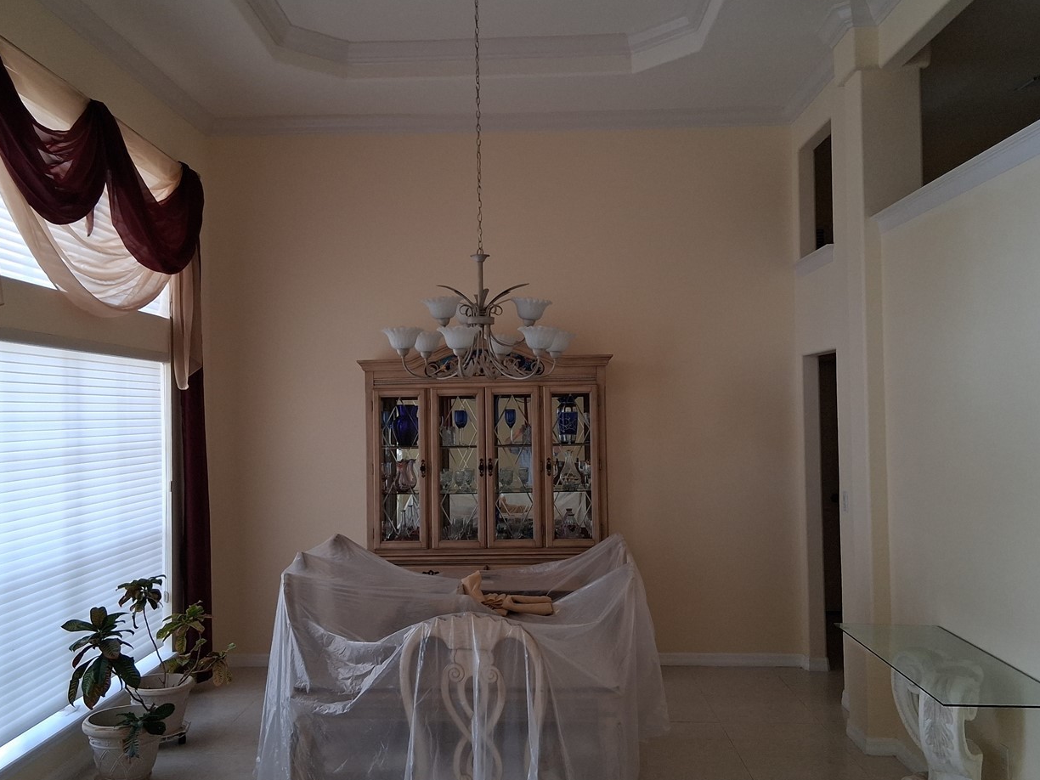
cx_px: 470
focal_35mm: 34
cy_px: 392
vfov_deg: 41.8
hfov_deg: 53.9
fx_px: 1021
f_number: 1.8
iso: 125
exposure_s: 1/120
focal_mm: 3.98
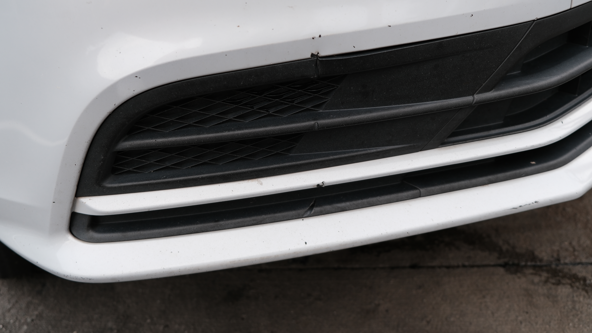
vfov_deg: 38.8
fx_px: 471
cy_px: 131
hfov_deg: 64.3
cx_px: 298
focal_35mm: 30
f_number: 2.8
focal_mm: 18.8
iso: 160
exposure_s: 1/100
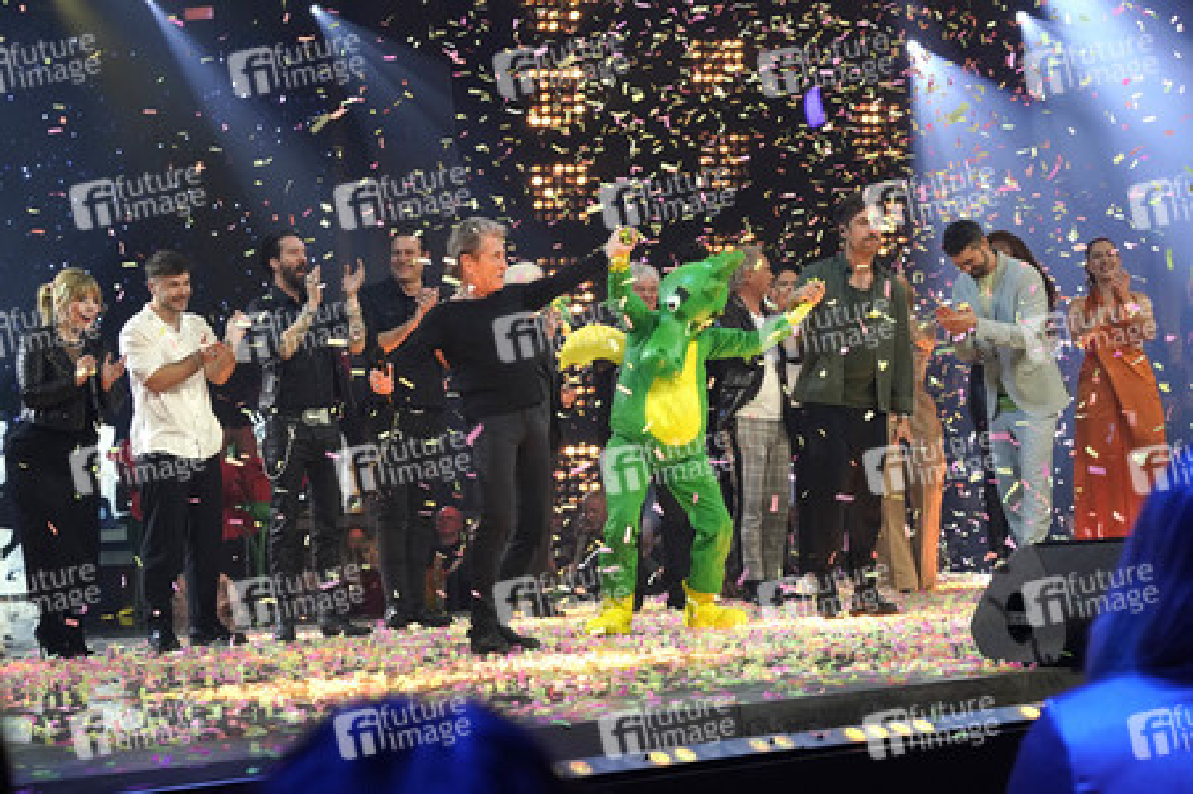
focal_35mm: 57
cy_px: 397
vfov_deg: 23.7
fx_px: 1887
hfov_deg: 35.1
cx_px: 596
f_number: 5.6
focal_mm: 57
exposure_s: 1/200
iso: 3200
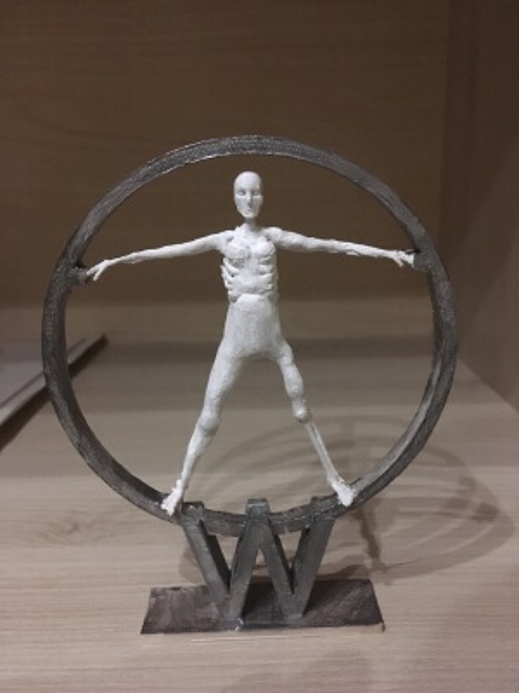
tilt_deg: -14.2
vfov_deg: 61.7
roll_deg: +1.6
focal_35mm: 29
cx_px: 260
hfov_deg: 48.2
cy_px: 346
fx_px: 580
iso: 500
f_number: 2.2
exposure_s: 1/17
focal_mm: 4.15
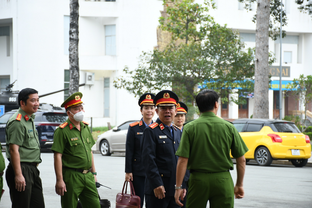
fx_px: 1101
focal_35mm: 127
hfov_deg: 16.1
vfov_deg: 10.8
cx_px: 156
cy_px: 104
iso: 250
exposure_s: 1/100
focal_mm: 85
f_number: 5.3
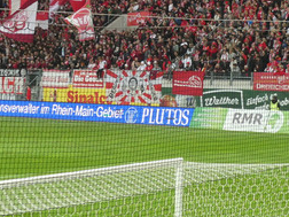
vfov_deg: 11.4
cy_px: -42
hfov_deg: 15.5
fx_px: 1060
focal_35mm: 127
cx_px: 180
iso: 320
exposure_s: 1/80
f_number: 4.1
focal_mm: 9
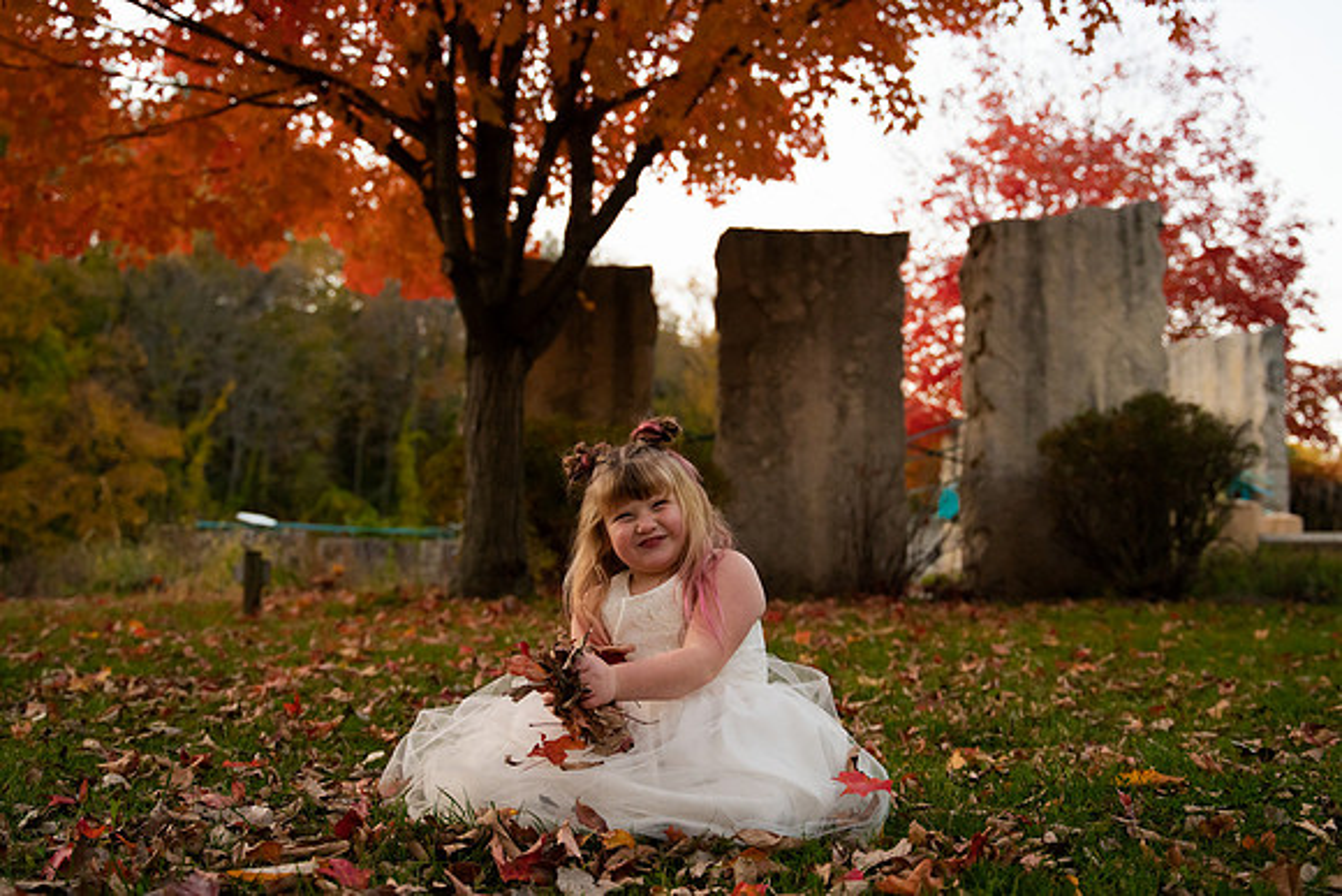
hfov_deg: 50.7
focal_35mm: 38
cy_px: 448
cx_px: 671
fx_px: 1417
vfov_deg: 35.1
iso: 2500
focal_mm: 38
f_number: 3.2
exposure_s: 1/200
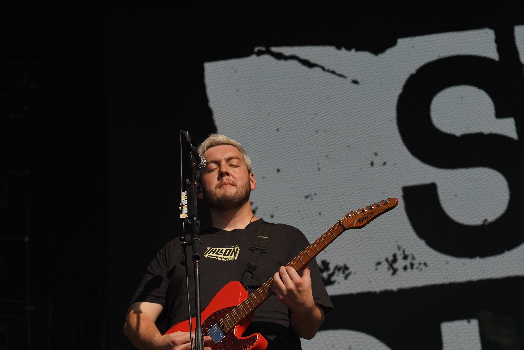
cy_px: 175
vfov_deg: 13.0
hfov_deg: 19.5
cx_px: 262
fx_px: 1528
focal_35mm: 105
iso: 100
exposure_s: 1/800
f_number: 8
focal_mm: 105
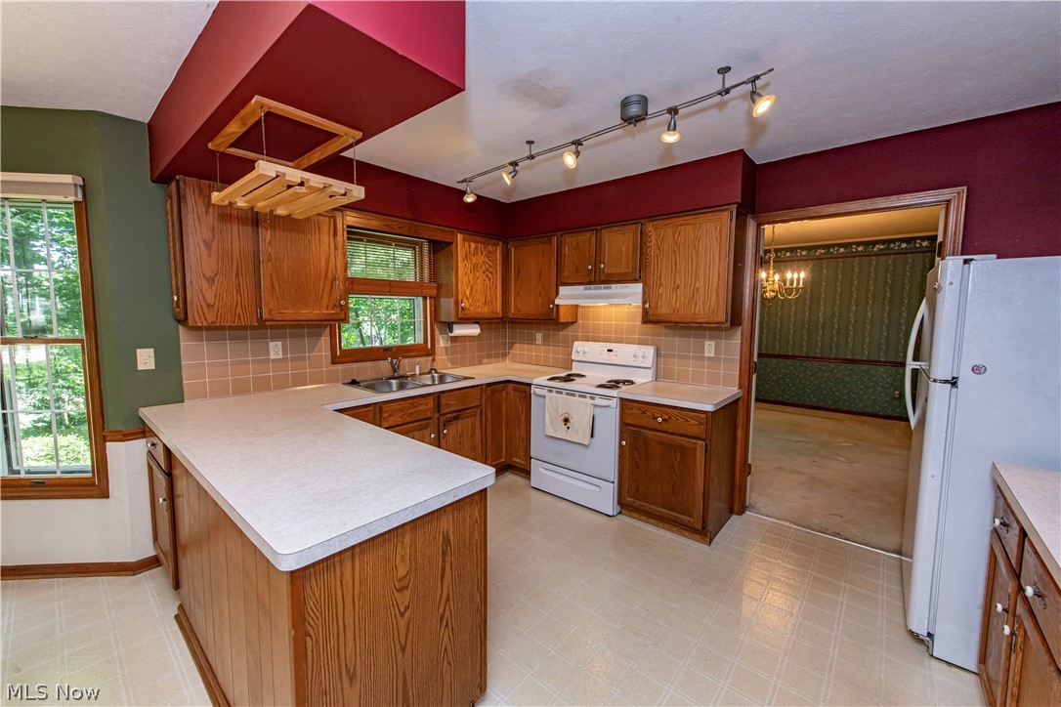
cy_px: 354
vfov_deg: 81.2
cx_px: 530
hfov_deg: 104.3
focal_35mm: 14
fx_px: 413
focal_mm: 14
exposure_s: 1/60
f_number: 10
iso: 1000
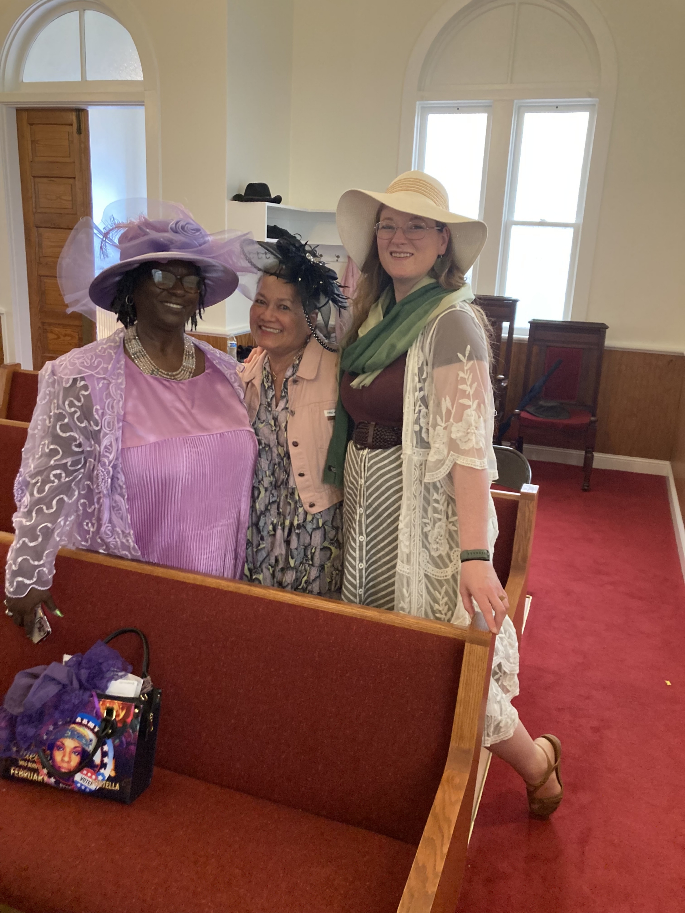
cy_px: 456
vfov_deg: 63.4
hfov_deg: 49.7
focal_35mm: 28
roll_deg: -4.5
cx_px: 342
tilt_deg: -12.9
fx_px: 739
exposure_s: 1/40
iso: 250
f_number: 1.8
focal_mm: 3.99
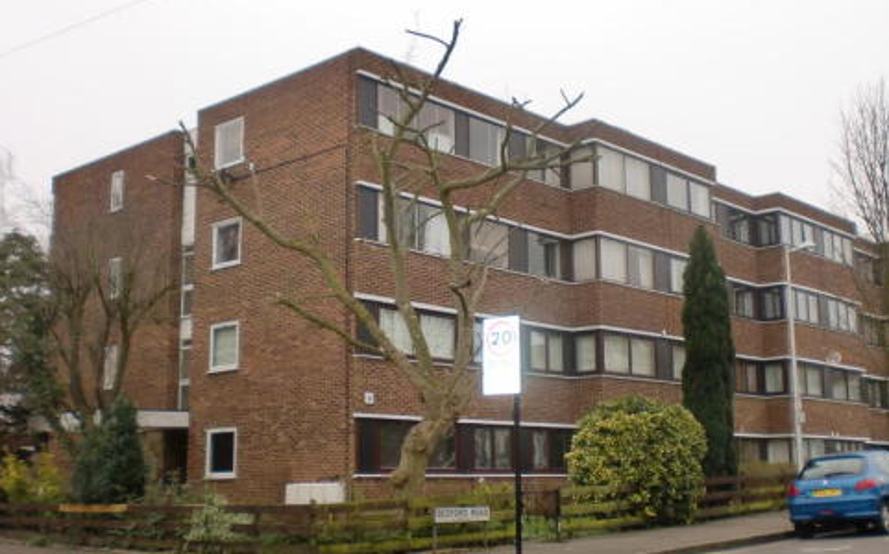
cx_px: 476
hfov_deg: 44.4
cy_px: 307
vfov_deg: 28.5
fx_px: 1090
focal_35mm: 45
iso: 64
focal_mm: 6.3
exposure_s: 1/200
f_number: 3.1
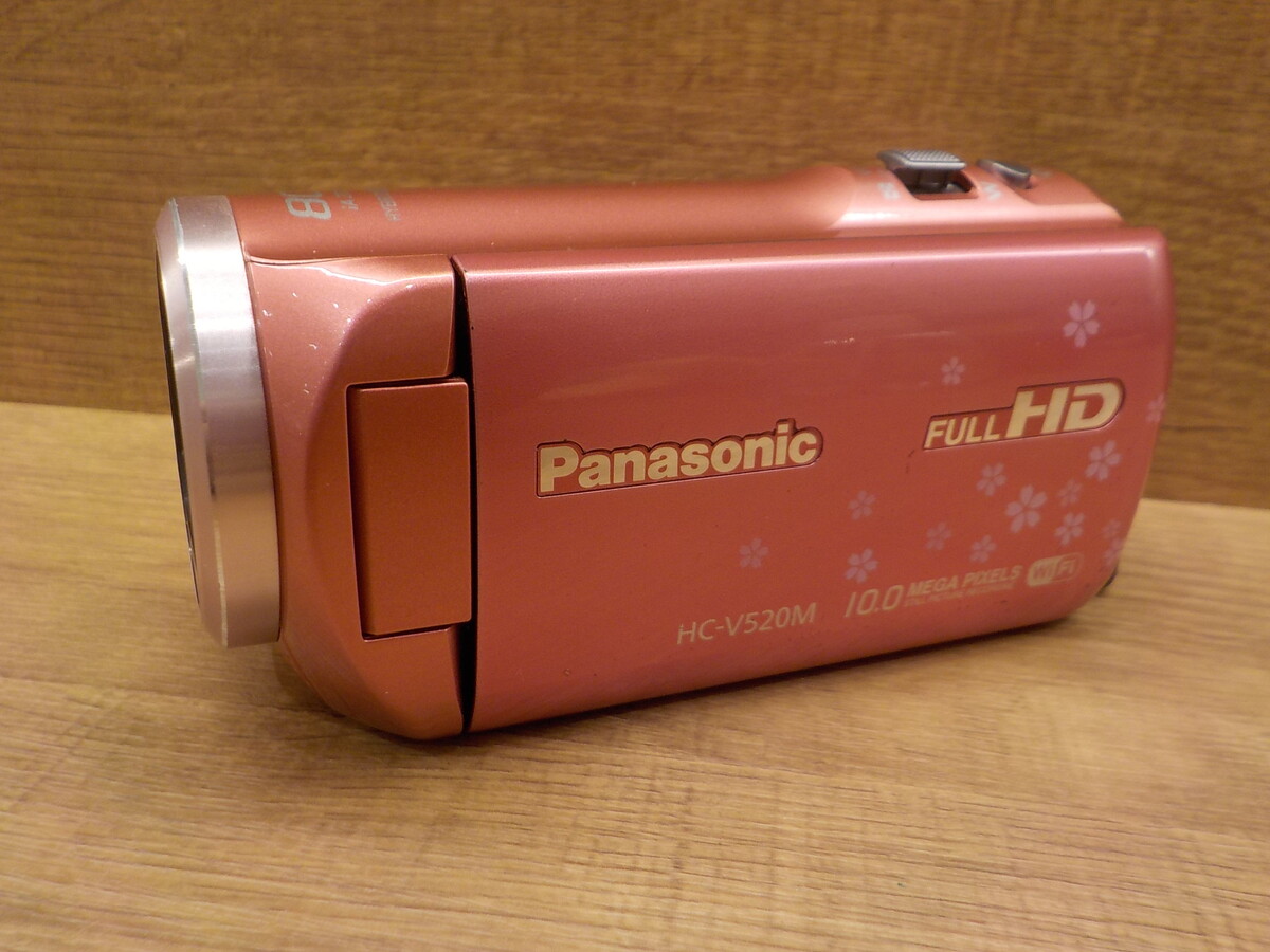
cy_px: 476
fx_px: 1101
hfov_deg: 60.0
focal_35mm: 30
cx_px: 635
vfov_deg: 46.8
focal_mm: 4.1
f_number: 3.3
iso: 125
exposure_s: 1/50
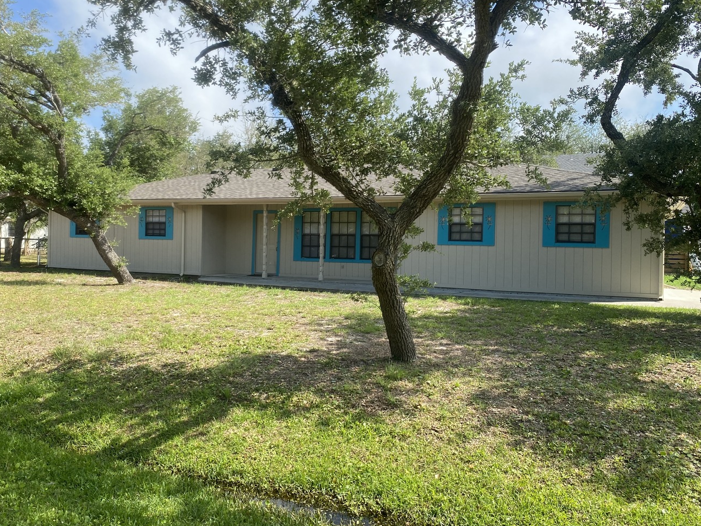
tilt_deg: -0.8
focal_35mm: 29
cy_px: 250
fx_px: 587
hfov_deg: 61.6
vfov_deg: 48.2
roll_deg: -1.6
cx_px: 336
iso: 32
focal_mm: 4.25
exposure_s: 1/1395
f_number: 1.8
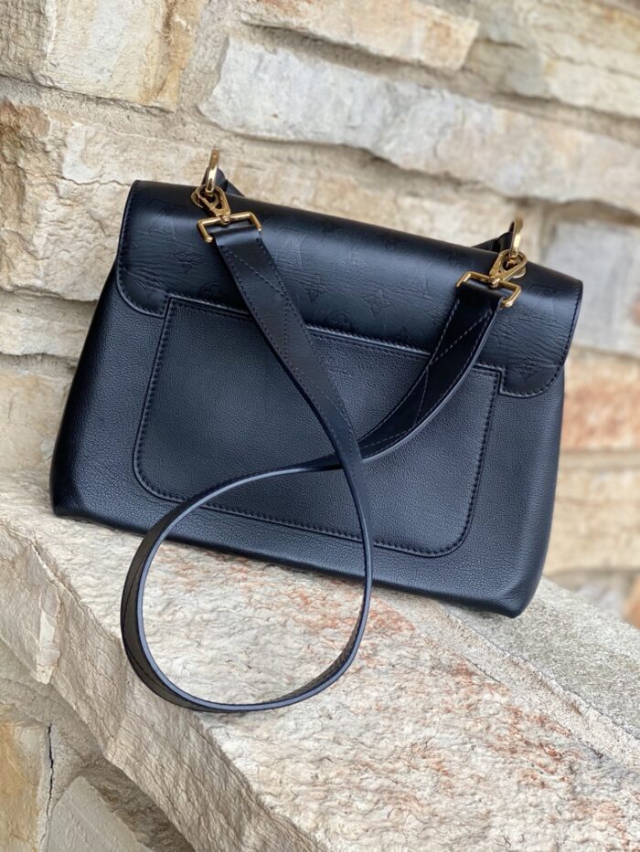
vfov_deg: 36.8
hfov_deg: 28.0
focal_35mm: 52
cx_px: 320
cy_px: 426
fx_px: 1282
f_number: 2
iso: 40
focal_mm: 6
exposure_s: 1/122
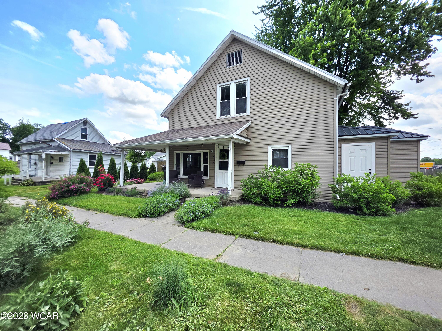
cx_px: 221
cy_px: 166
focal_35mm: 13
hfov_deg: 106.2
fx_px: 166
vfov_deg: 89.9
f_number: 1.9
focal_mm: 2.2
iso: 40
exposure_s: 1/2500
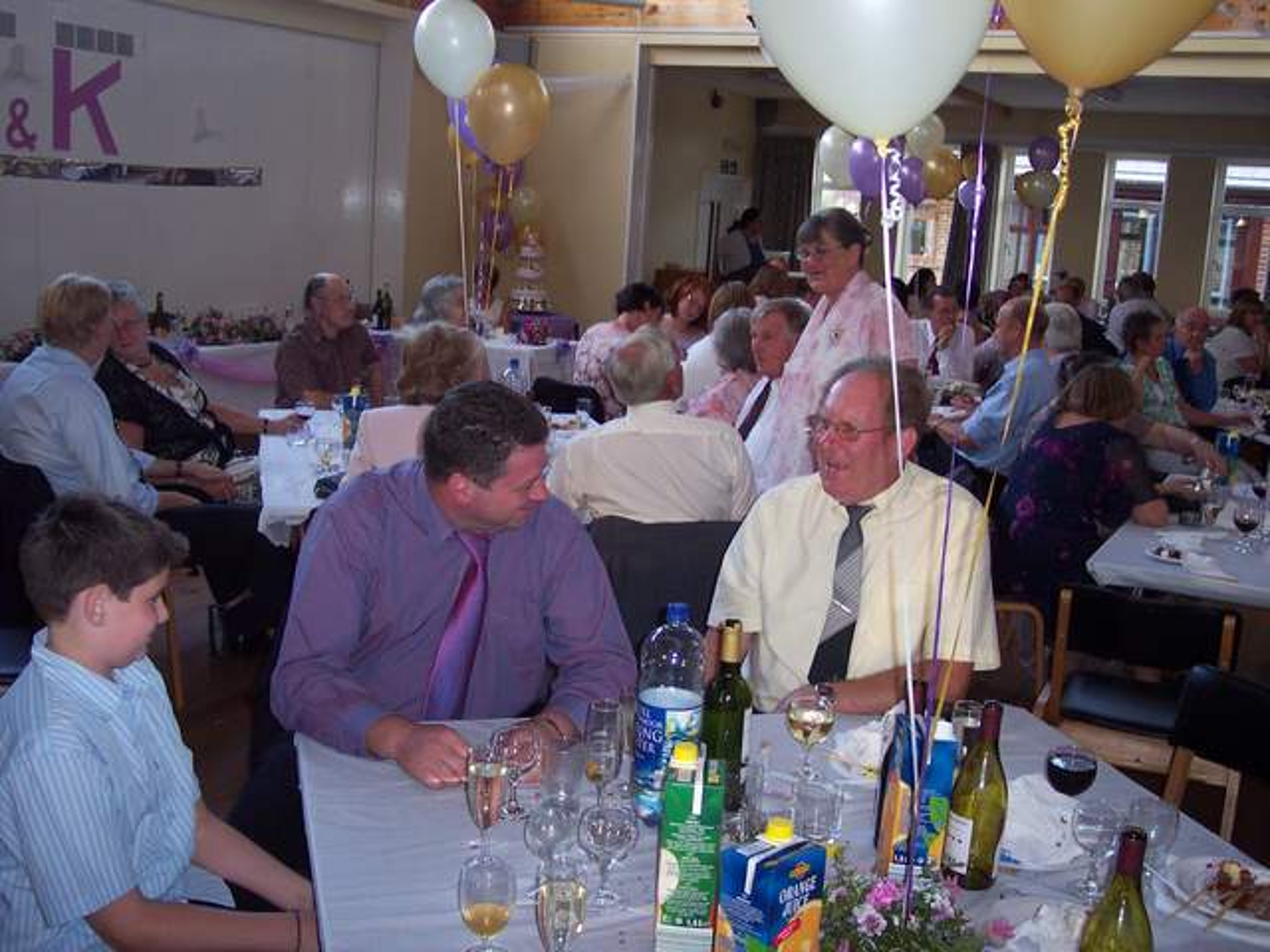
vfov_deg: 37.7
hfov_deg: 49.0
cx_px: 635
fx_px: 1394
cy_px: 476
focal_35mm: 38
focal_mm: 8
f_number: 2.8
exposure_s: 1/30
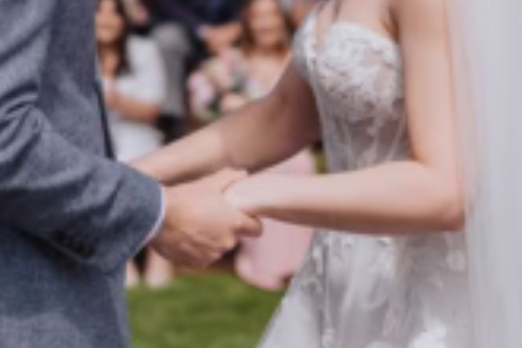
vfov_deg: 7.5
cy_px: 54
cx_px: 76
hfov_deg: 11.2
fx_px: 2639
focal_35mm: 182
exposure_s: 1/2500
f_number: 2
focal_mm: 50
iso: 100
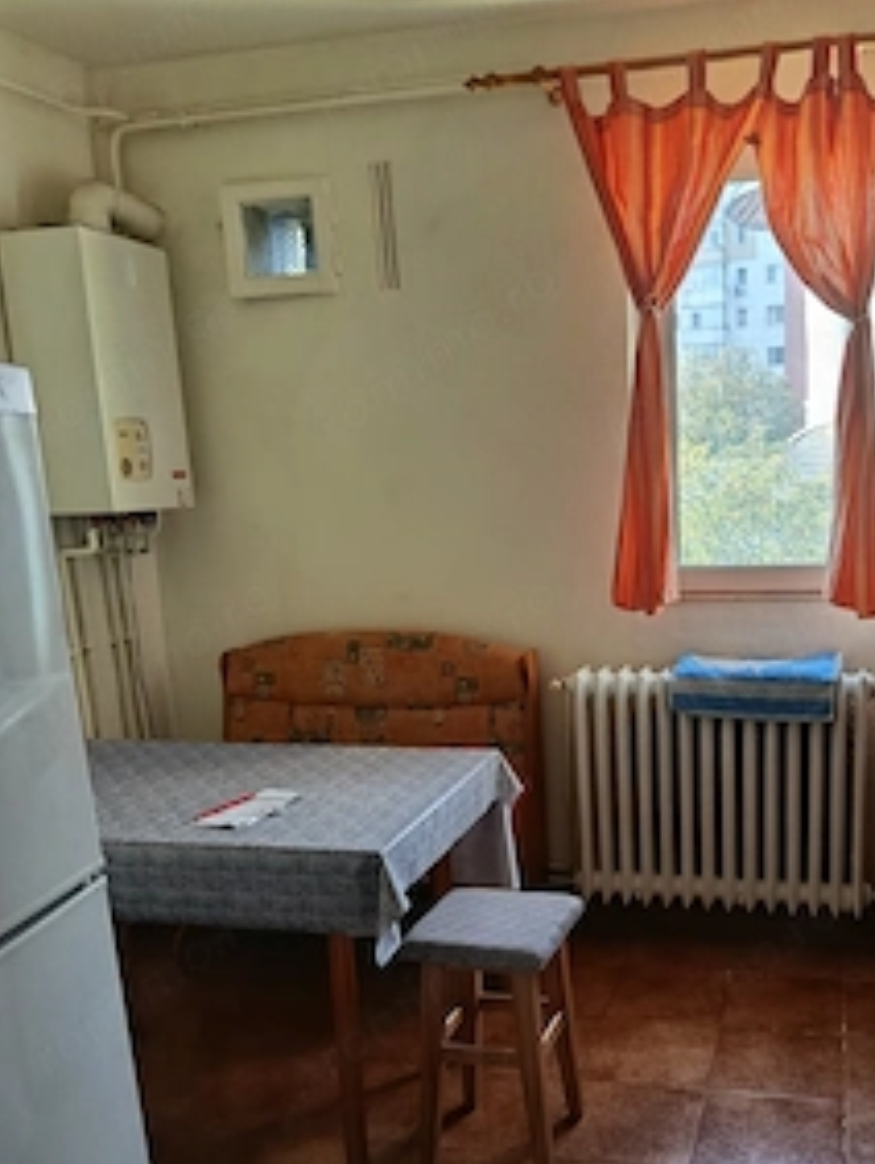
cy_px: 735
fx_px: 1144
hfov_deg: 41.3
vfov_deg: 53.3
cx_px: 586
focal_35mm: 34
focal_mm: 5.24
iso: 550
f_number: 1.7
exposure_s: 1/100
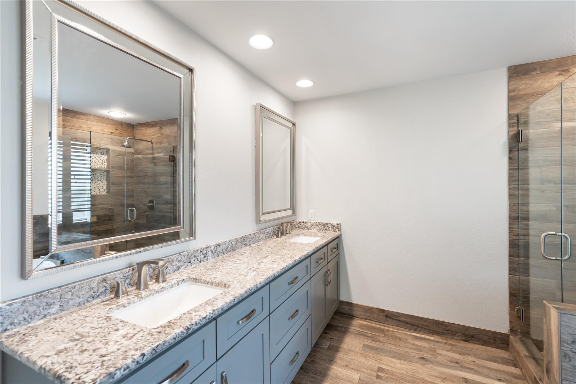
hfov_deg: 96.7
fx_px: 256
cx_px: 288
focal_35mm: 16
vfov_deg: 73.8
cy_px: 192
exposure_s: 1.3
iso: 400
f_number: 8
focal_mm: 16
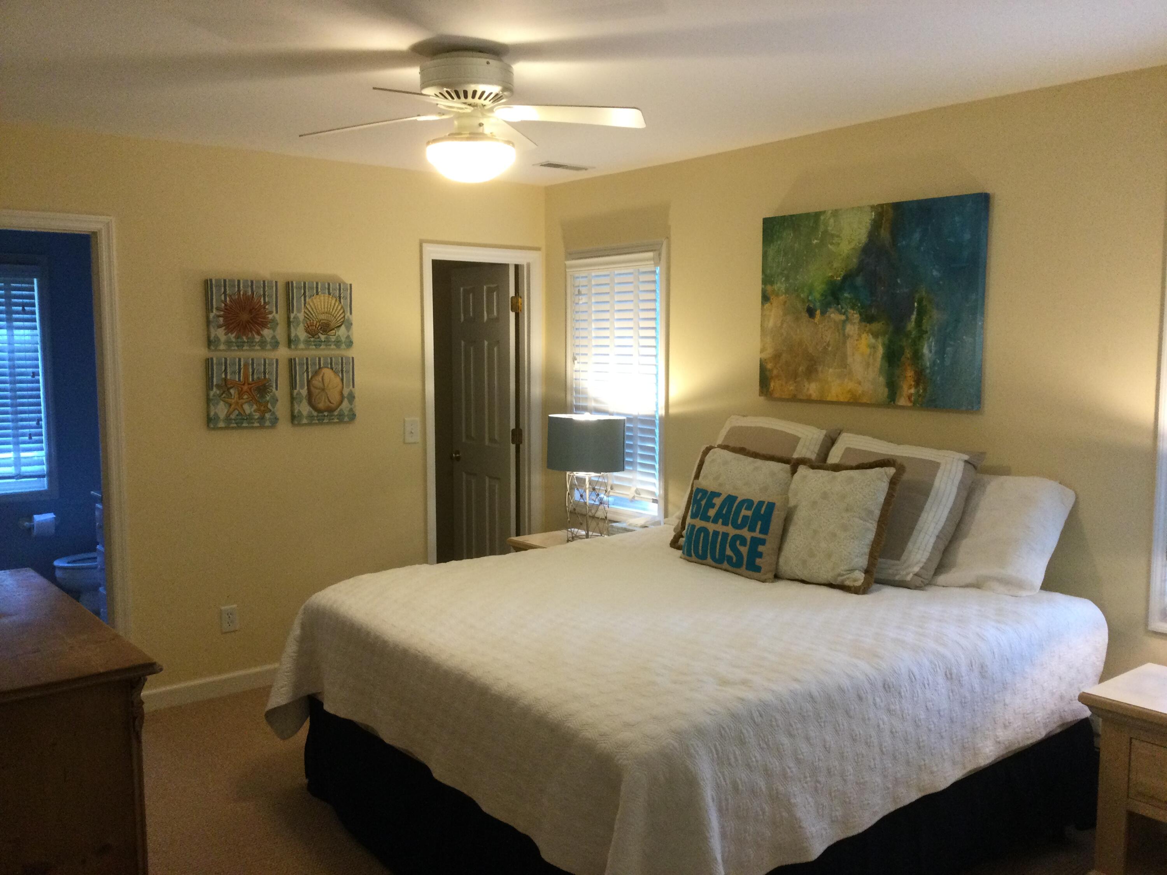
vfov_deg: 45.4
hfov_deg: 58.4
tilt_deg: -6.1
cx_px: 584
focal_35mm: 31
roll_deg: -1.3
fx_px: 1045
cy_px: 438
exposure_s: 1/33
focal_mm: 3.3
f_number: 2.4
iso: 125
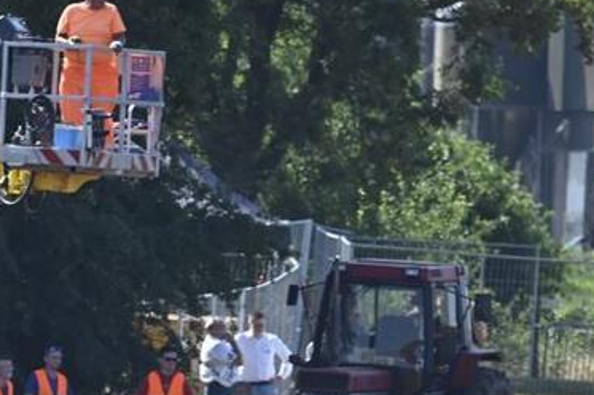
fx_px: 17524
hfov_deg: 1.9
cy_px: 402
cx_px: -46
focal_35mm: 1063
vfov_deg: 1.3
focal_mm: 400
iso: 320
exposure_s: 1/800
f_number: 5.6
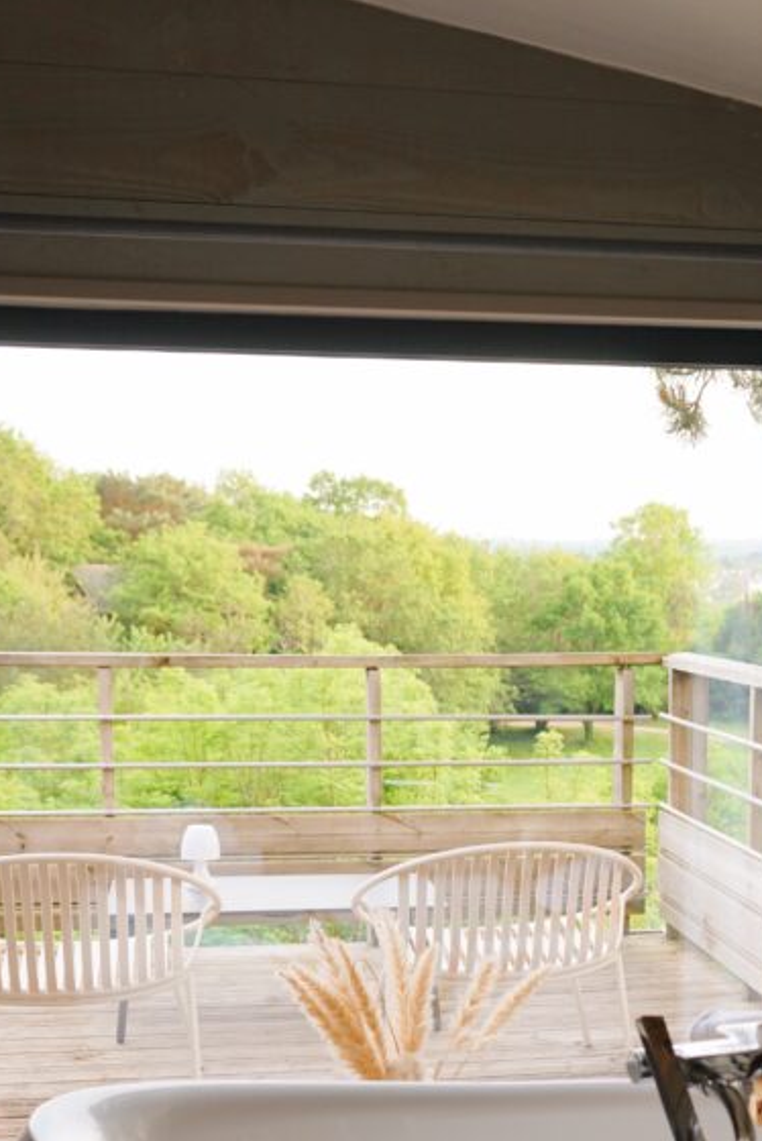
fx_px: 1681
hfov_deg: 25.2
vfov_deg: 36.6
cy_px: 864
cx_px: 574
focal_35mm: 53
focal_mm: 29
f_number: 4
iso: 200
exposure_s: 1/60
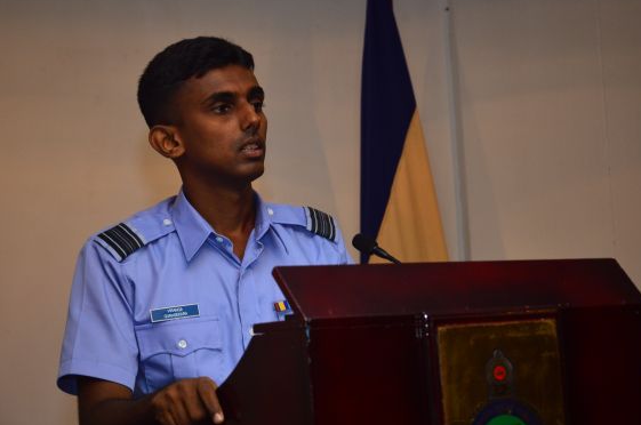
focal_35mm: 93
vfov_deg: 14.7
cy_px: 201
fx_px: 1653
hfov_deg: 21.9
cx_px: 342
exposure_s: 1/60
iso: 400
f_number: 5
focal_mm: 58
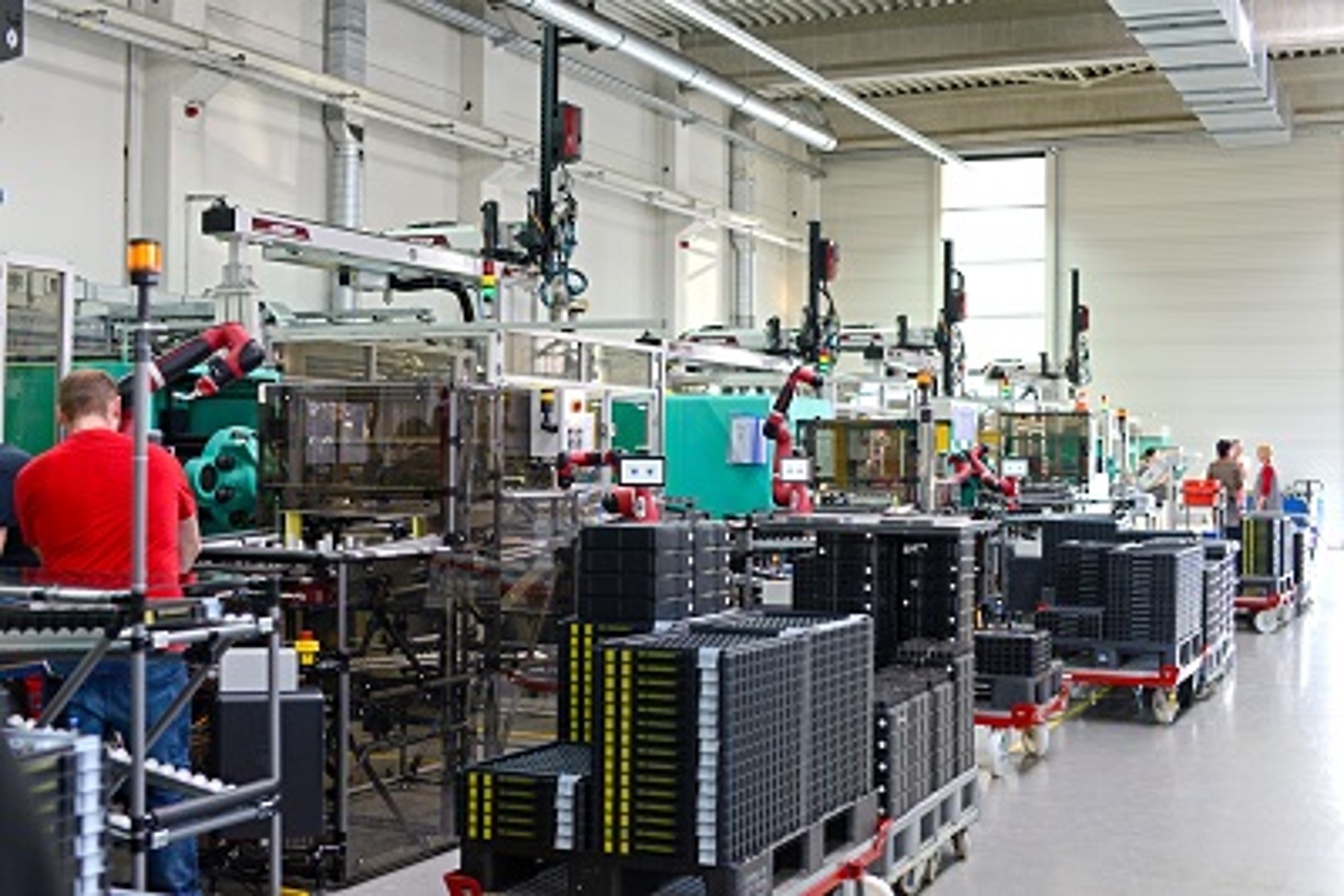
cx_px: 672
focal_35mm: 50
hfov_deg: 39.6
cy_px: 448
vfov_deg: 27.0
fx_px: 1867
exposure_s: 1/200
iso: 640
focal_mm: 50
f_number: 3.2
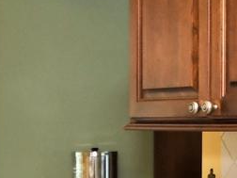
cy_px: 120
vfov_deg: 12.6
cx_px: 365
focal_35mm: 117
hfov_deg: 15.4
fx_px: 801
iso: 500
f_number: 4.5
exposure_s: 1/250
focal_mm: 10
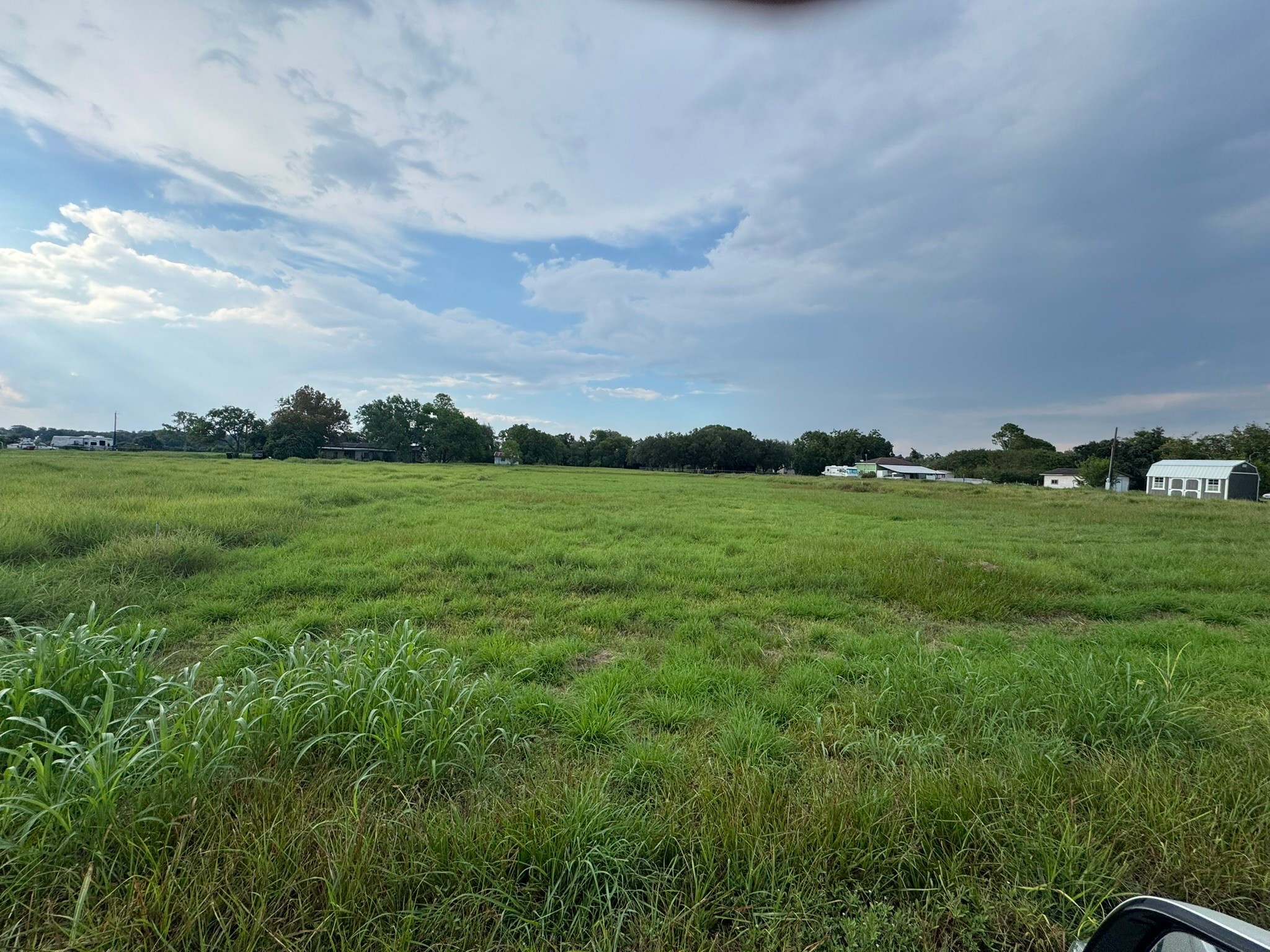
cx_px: 635
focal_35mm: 14
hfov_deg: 102.1
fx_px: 514
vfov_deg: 85.7
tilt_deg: -0.9
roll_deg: -2.3
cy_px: 476
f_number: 2.2
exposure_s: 1/1143
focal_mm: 2.22
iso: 50
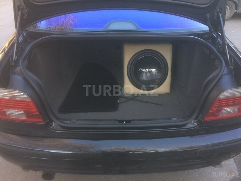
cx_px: 120
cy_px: 90
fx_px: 202
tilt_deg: -29.5
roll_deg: -2.6
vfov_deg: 48.2
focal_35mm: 29
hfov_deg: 61.7
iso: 50
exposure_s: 1/50
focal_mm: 4.15
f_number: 2.2
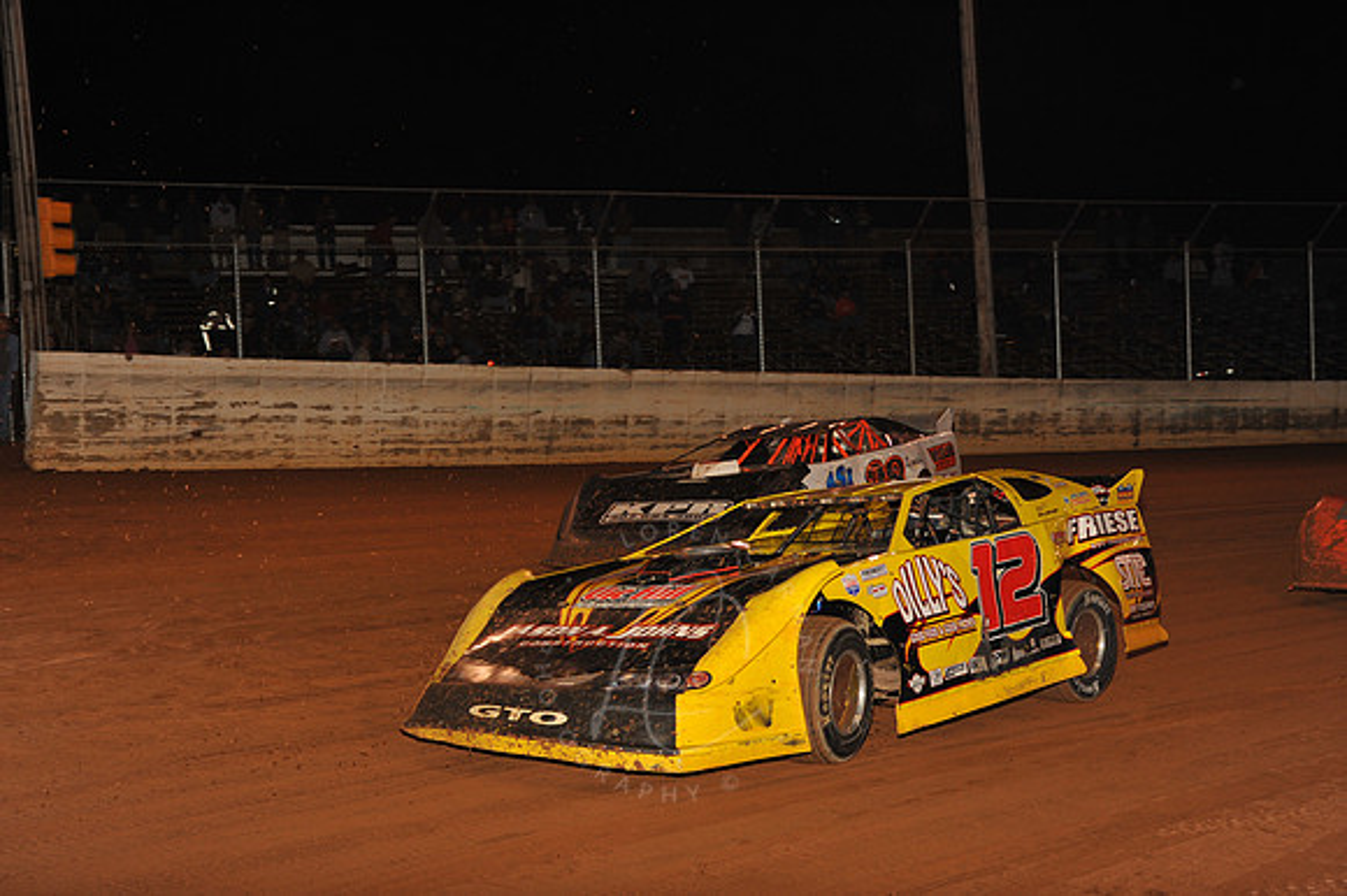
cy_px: 448
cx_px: 674
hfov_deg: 38.2
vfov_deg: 26.0
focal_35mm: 52
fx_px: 1944
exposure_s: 1/320
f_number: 7.1
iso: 800
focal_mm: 52
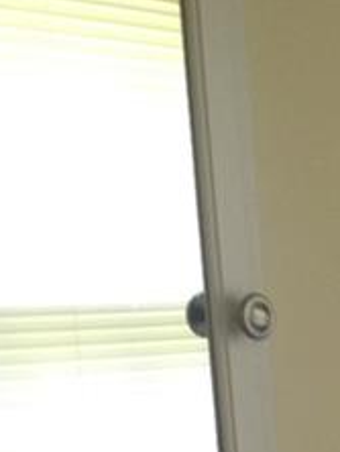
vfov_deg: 15.8
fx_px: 1490
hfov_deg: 12.2
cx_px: 570
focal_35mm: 114
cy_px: 678
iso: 64
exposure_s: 1/20
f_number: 2.4
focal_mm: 4.12
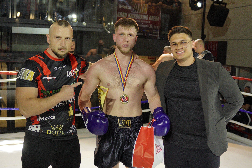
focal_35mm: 42
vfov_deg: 31.8
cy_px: 84
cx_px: 126
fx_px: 294
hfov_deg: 46.4
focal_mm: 28
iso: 1000
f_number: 2.8
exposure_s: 1/500
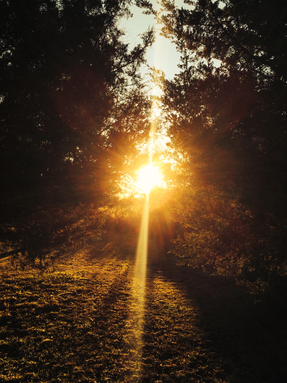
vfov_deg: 60.0
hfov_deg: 46.8
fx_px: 332
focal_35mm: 30
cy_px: 192
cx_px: 144
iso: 32
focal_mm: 4.12
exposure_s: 1/873
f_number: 2.2
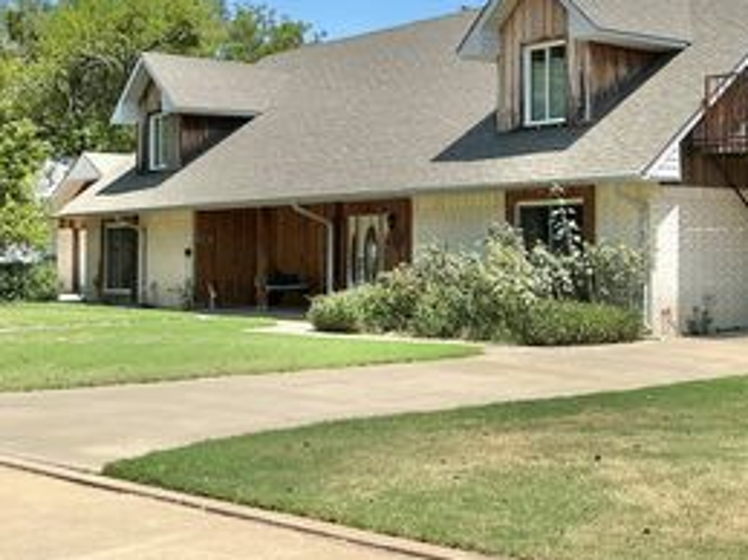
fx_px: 1210
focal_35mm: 56
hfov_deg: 32.3
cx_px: 699
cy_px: 192
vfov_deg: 26.0
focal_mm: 3
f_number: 1.8
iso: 25
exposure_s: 1/1984
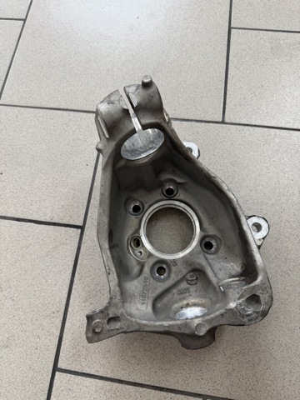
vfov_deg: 71.6
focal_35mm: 24
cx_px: 150
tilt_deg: -72.5
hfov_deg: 56.8
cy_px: 200
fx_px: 277
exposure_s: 1/121
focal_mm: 6.76
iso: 64
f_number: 1.78
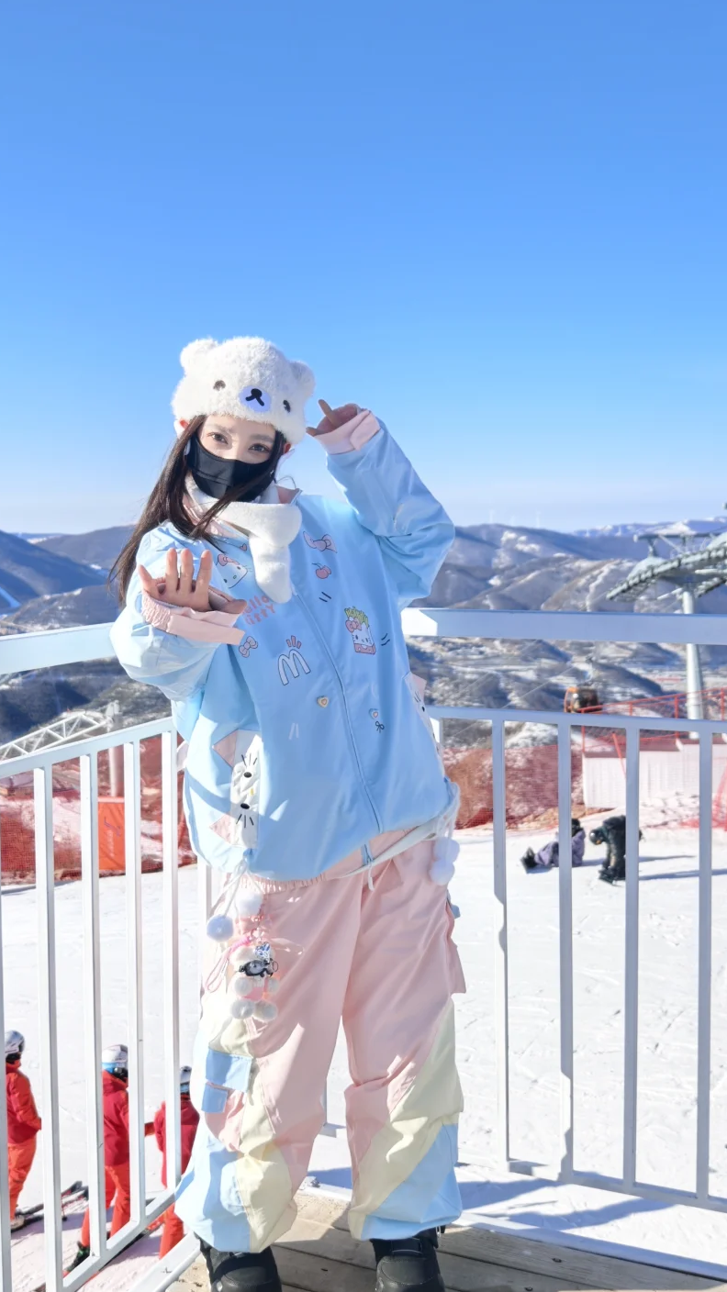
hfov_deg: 30.4
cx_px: 342
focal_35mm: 39
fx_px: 1337
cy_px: 657
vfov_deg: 51.6
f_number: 1.8
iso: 50
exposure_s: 1/440
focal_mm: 8.67
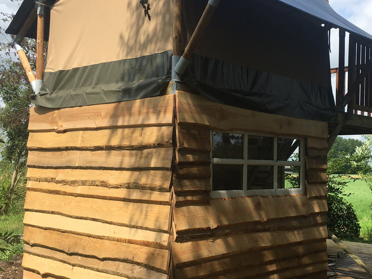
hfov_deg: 38.4
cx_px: 255
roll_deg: -1.0
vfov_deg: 29.7
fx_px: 527
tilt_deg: +2.0
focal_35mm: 49
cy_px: 142
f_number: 2.2
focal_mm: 4.15
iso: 25
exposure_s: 1/1570
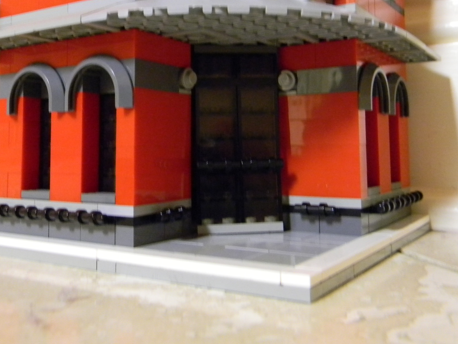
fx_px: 543
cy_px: 105
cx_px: 238
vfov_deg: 34.7
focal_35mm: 41
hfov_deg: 45.8
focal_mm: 5
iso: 400
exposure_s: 1/2.3
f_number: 3.5
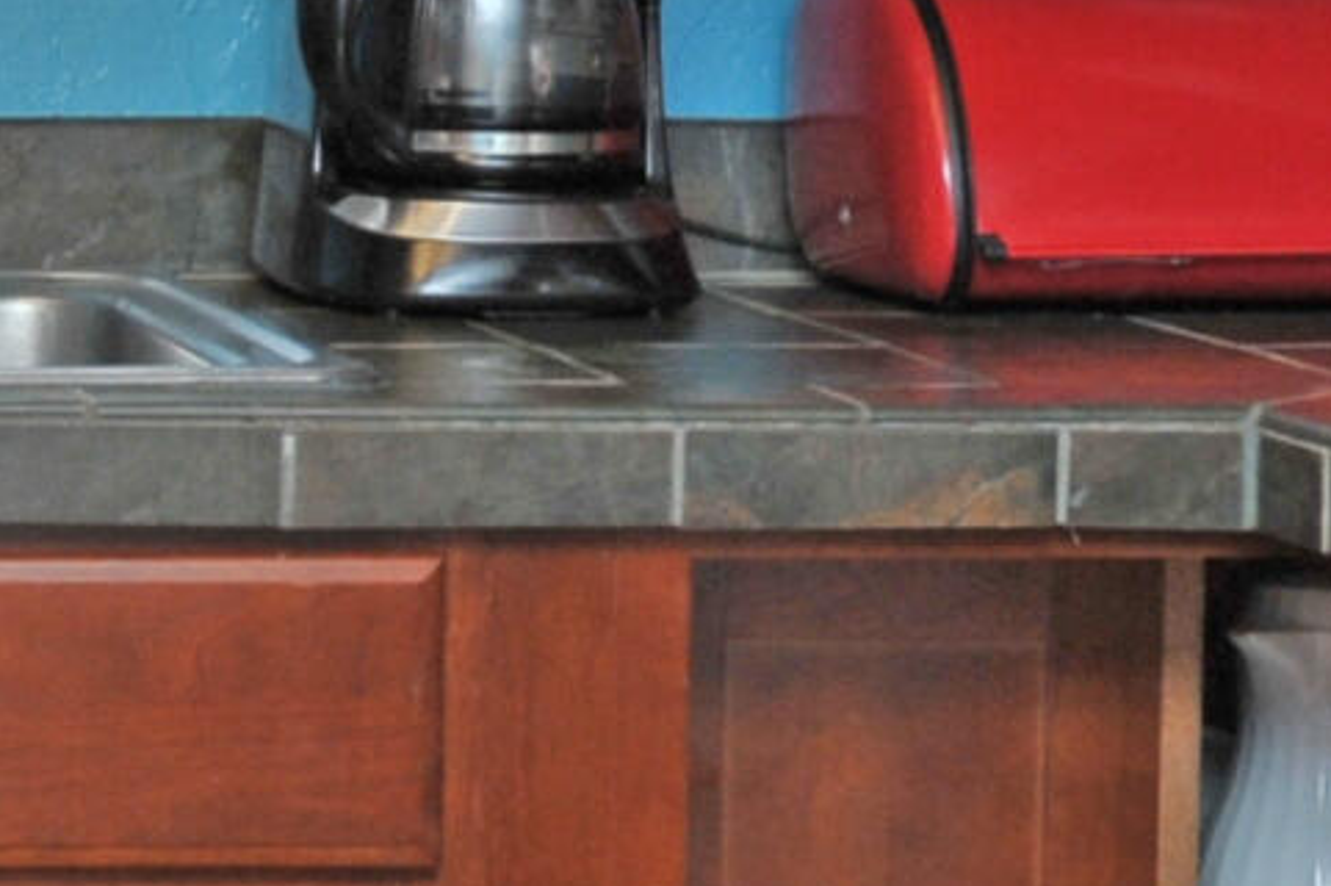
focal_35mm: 162
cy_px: -55
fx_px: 5985
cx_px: -899
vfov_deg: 8.4
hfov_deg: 11.9
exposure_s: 1/200
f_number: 6.3
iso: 640
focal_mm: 26
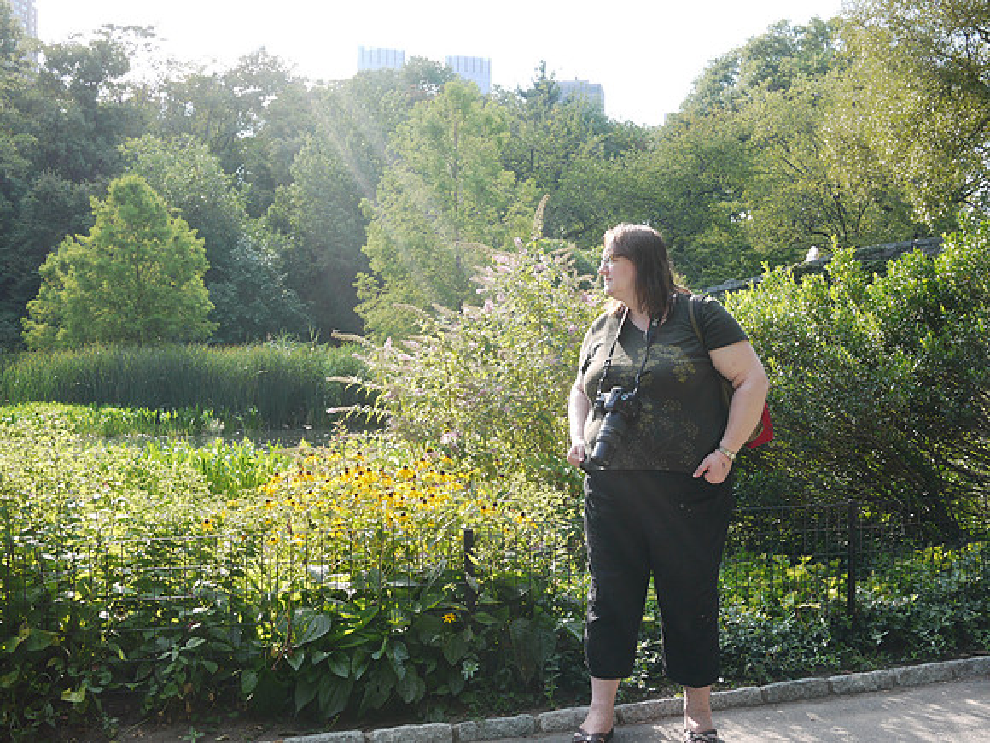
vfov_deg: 36.0
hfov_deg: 46.8
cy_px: 372
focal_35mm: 40
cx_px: 495
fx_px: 1144
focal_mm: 20
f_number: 5.6
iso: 100
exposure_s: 1/80
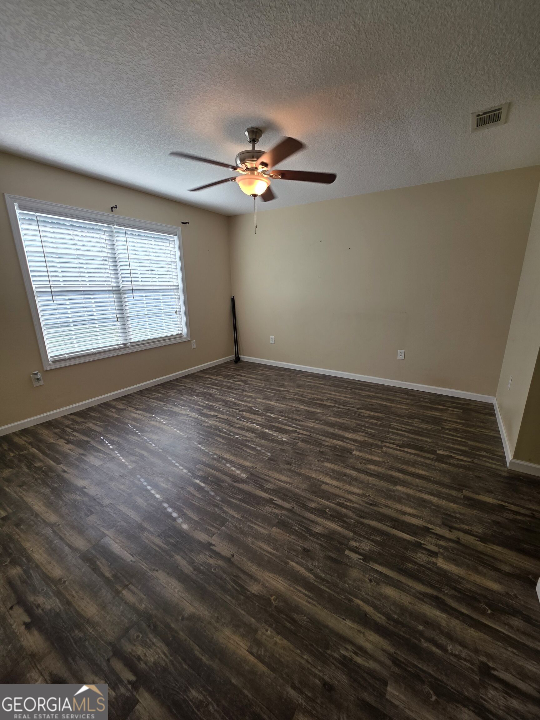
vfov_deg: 106.2
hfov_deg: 89.9
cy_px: 360
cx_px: 270
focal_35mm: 13
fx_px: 270
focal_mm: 2.2
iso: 32
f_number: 1.9
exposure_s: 1/120
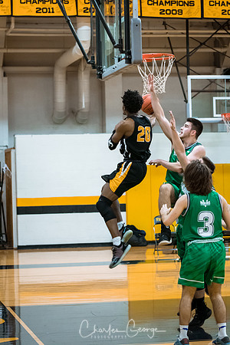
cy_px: 172
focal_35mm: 105
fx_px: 1006
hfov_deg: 13.0
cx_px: 115
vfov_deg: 19.5
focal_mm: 70
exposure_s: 1/400
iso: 3200
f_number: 2.8
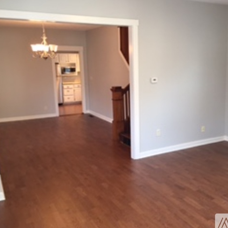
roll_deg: +1.8
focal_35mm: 35
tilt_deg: -11.9
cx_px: 135
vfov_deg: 47.2
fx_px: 261
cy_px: 115
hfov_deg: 47.0
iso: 80
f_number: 2.2
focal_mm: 4.15
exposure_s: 1/30
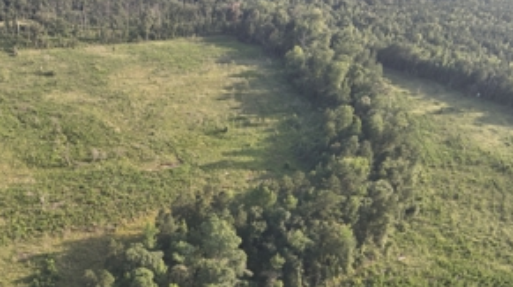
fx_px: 489
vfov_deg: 32.1
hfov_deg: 54.0
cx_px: 164
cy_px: 217
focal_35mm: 36
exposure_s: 1/250
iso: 100
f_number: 2.8
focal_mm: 4.4
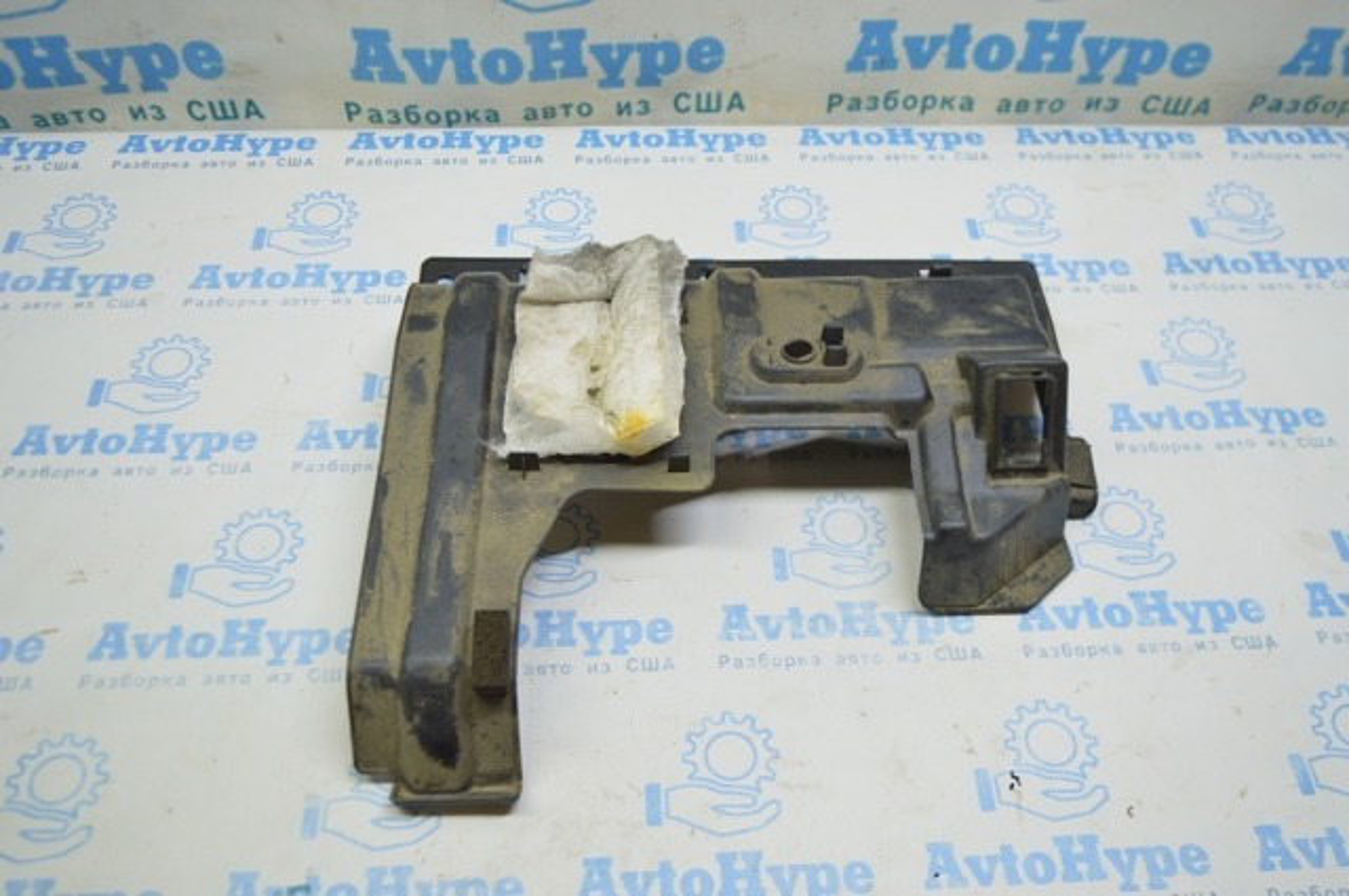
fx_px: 1235
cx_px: 674
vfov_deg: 39.9
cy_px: 448
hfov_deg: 57.3
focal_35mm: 33
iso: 400
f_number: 3.8
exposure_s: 1/60
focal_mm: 22
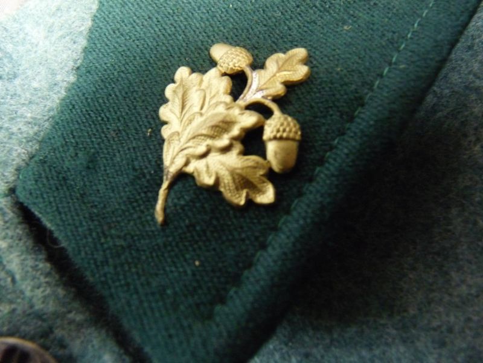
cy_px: 182
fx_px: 377
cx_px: 242
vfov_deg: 51.4
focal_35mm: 27
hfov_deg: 65.3
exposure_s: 1/15
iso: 800
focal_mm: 4.8
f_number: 2.8
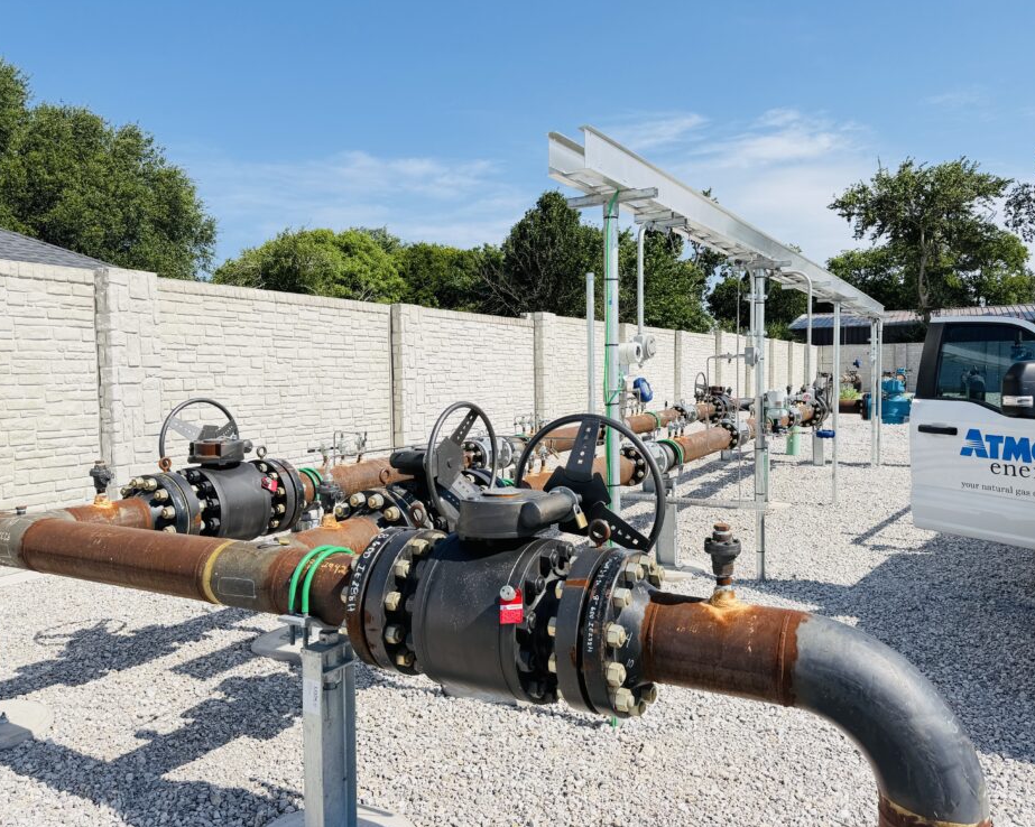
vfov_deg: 54.9
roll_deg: +1.2
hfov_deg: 66.0
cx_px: 530
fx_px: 796
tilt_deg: -4.4
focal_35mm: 26
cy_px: 419
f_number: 1.78
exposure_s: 1/4405
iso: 80
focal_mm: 6.76
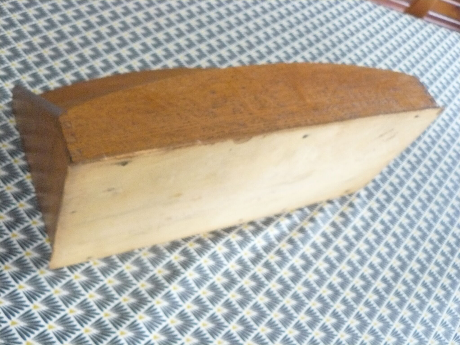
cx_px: 230
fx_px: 478
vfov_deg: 39.7
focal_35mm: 36
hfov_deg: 51.4
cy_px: 172
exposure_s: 1/8
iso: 400
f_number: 2.8
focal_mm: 6
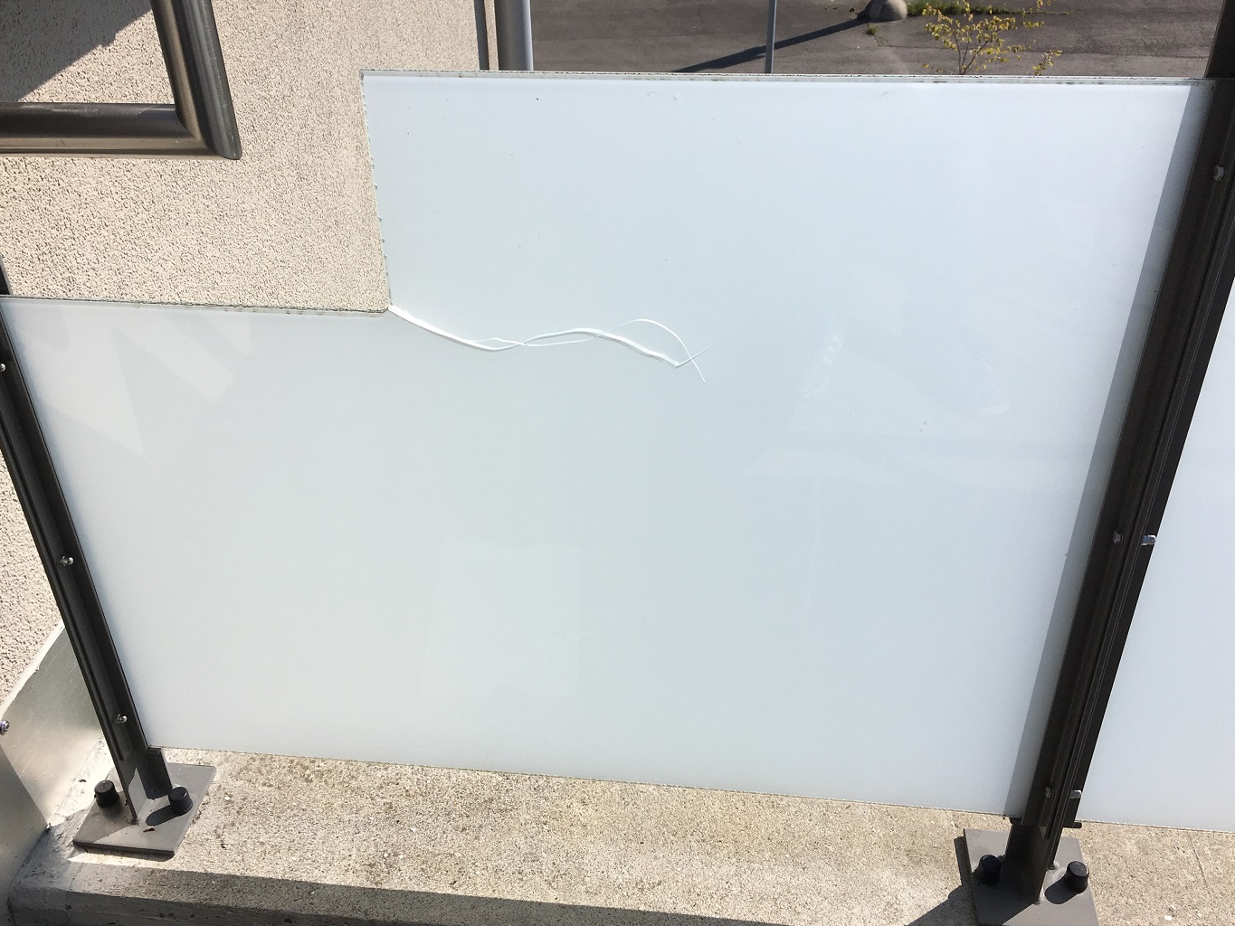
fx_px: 1213
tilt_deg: -36.5
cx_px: 575
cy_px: 438
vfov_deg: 41.8
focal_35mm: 34
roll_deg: +1.4
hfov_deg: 53.9
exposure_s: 1/2481
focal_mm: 4.15
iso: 25
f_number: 2.2
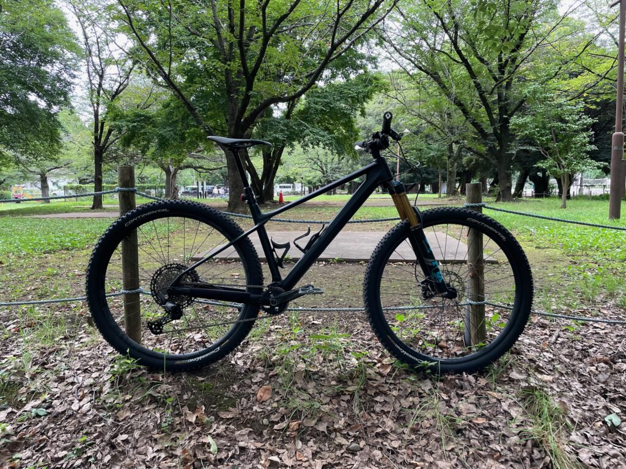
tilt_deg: -2.5
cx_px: 313
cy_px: 234
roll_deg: +0.5
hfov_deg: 67.3
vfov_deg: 53.1
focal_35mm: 26
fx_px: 470
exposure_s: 1/106
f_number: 1.6
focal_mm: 4.2
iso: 125
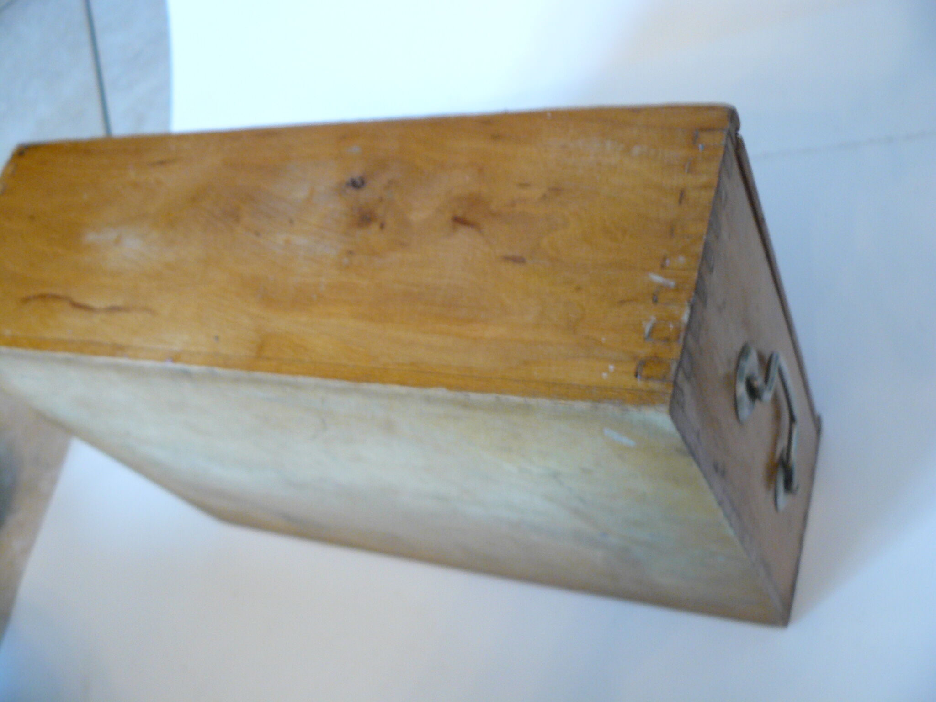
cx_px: 468
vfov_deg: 39.7
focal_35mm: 36
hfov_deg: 51.4
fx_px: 973
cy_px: 351
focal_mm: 6
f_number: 2.8
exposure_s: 1/3.2
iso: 200
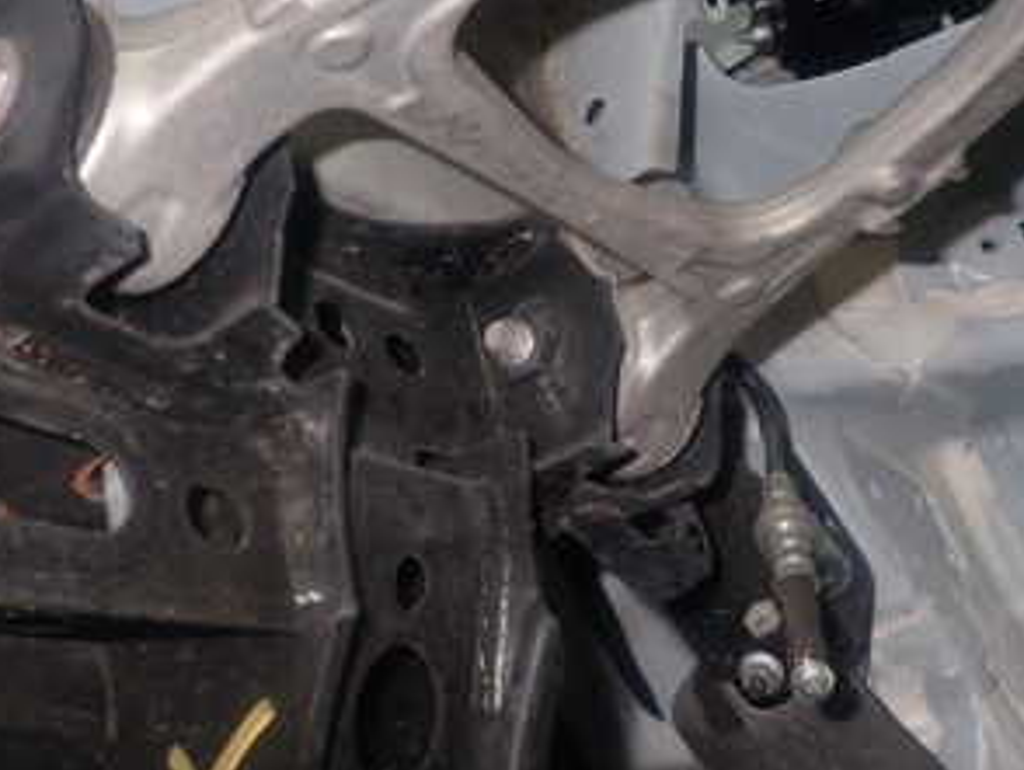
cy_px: 111
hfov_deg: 37.4
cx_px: 578
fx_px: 1510
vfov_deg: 27.8
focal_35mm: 51
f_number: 5.6
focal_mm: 4.5
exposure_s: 1/30
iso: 200
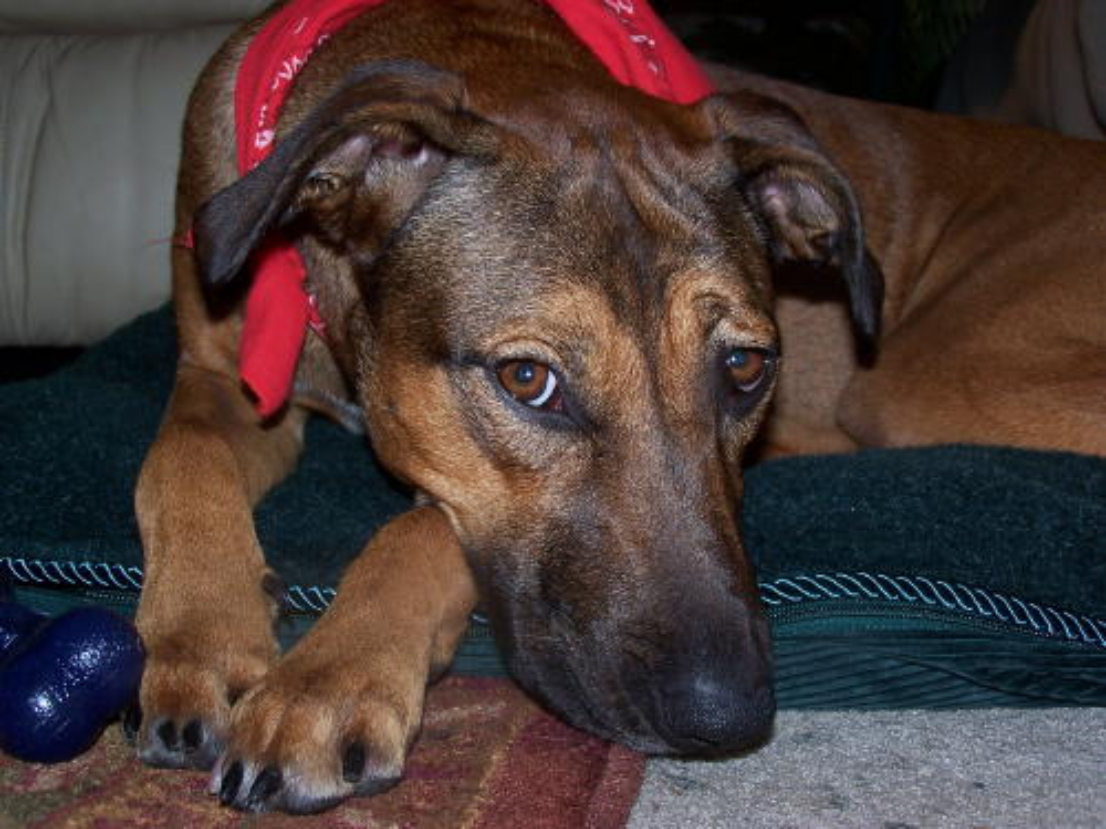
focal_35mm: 56
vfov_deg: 26.1
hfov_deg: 34.3
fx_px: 1789
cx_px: 553
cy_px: 414
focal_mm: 9.3
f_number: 3.2
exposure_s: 1/60
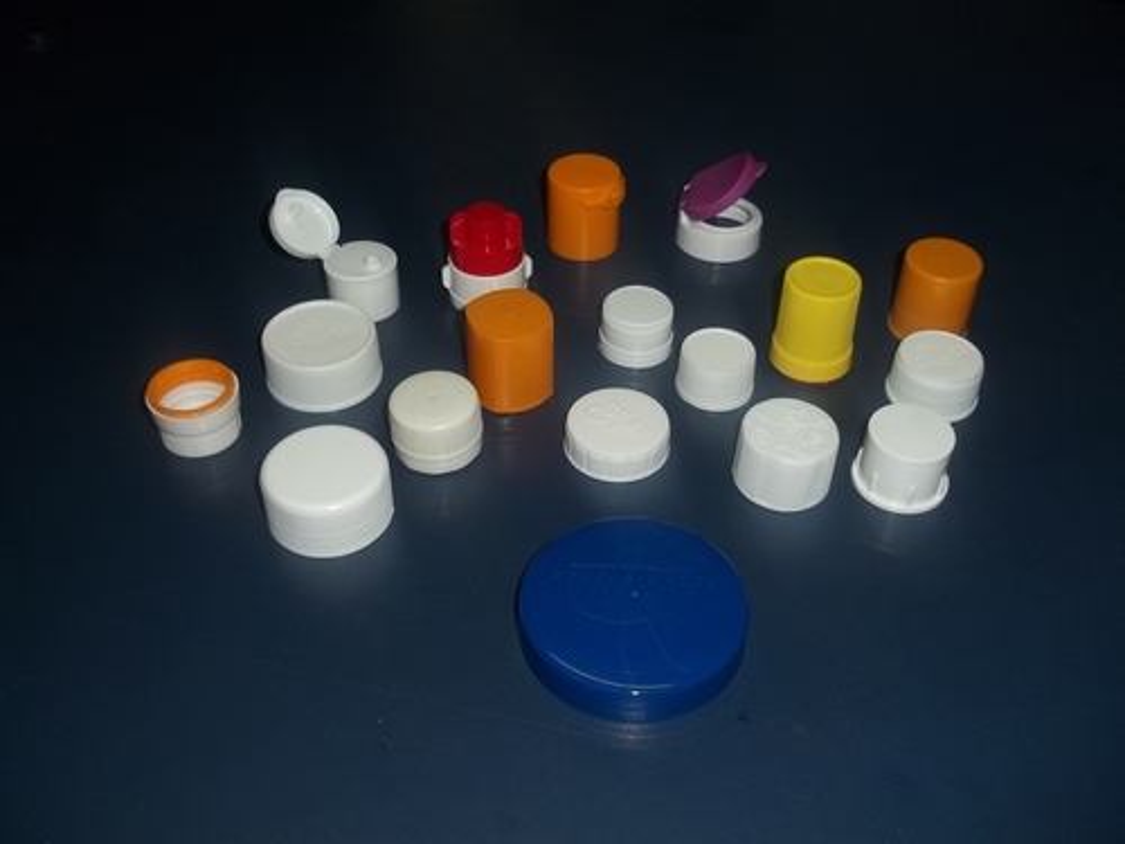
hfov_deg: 51.4
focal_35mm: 36
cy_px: 422
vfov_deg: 39.7
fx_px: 1170
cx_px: 562
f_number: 3.1
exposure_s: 1/30
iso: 64
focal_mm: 6.5
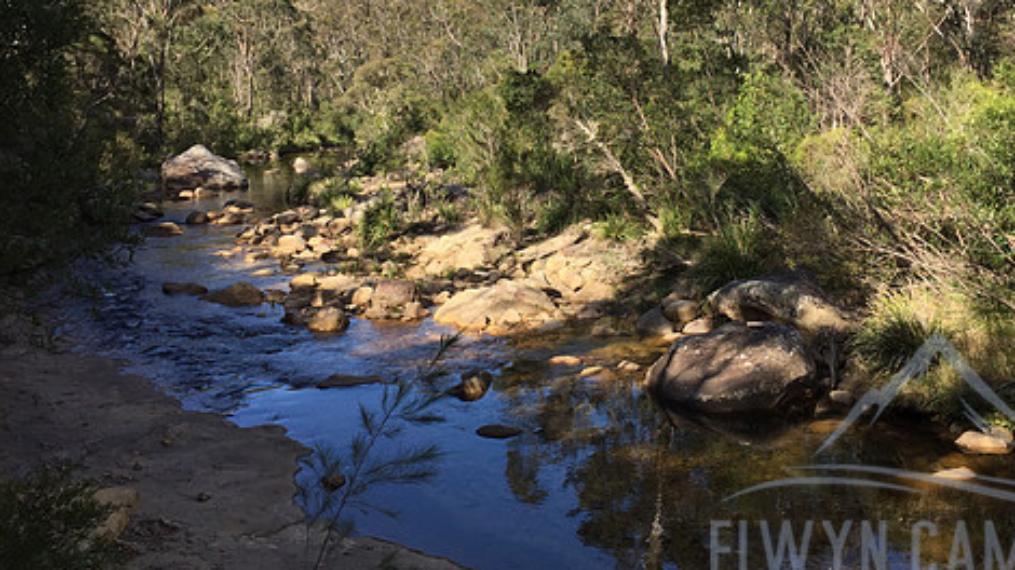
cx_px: 555
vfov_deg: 30.0
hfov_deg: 51.5
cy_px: 152
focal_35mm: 39
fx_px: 1049
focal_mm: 4.15
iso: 32
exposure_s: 1/920
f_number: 2.2
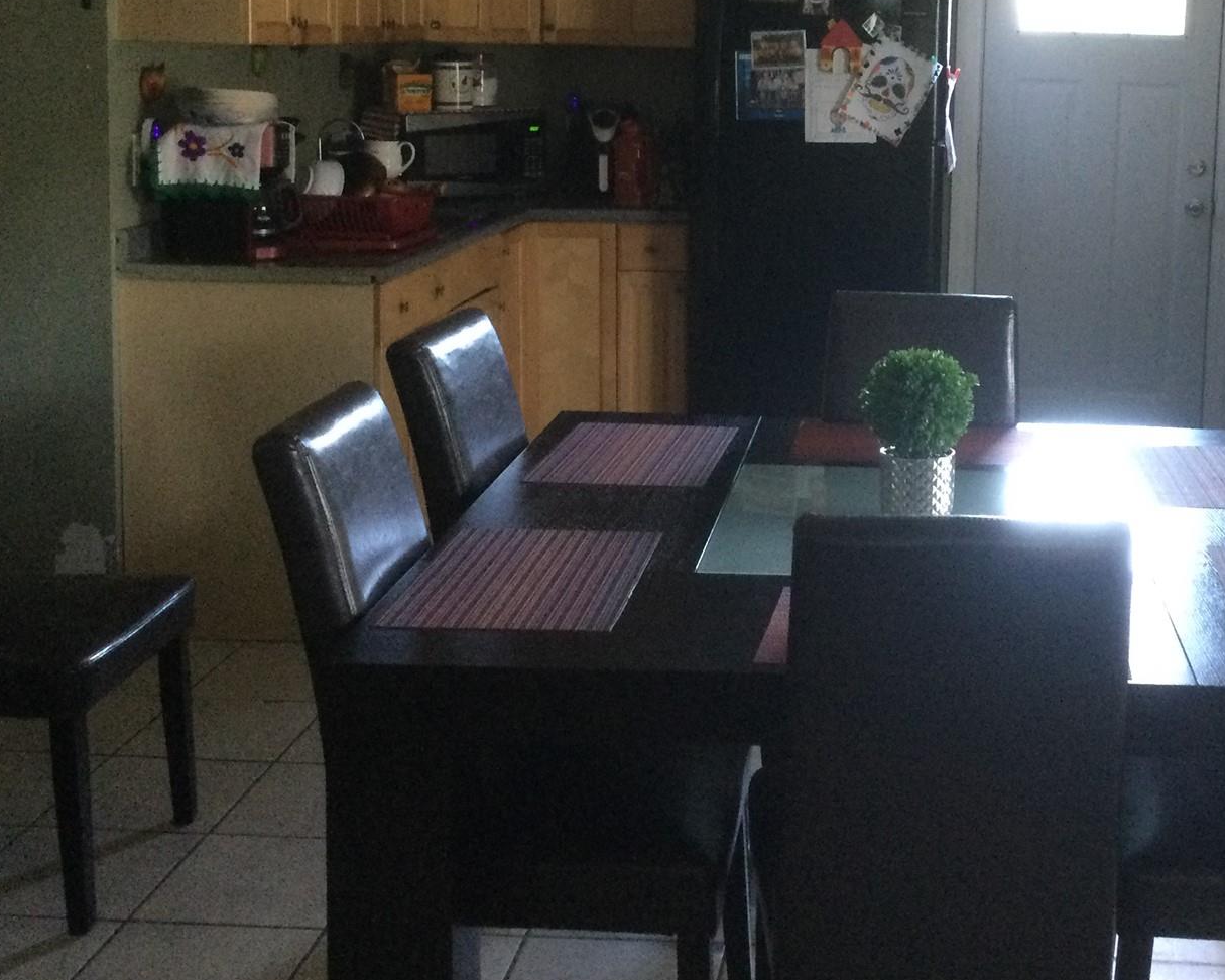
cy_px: 213
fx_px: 1849
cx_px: 880
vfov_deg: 29.1
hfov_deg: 36.0
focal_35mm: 51
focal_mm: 3.3
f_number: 2.4
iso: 400
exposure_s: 1/15
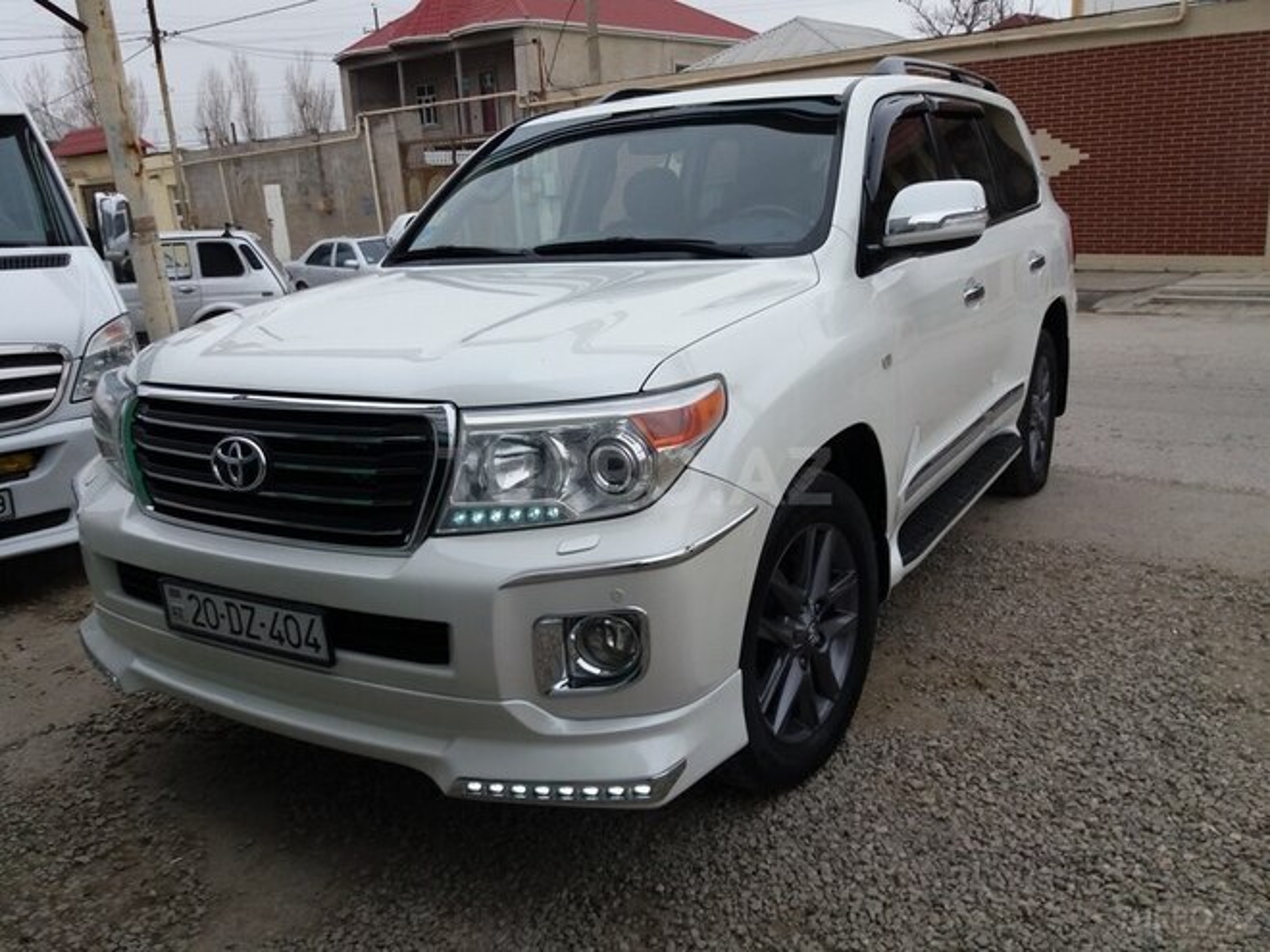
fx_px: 1027
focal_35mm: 28
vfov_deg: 49.7
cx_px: 635
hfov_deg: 63.4
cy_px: 476
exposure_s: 1/226
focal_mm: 3.7
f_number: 1.9
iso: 64
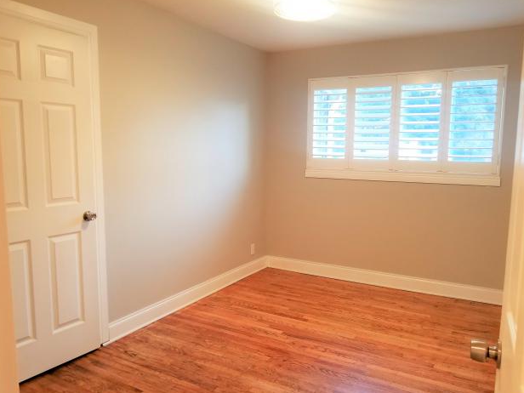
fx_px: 409
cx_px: 266
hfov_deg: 65.3
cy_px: 200
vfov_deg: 51.4
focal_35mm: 27
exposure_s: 1/30
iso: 160
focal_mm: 4.25
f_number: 1.7
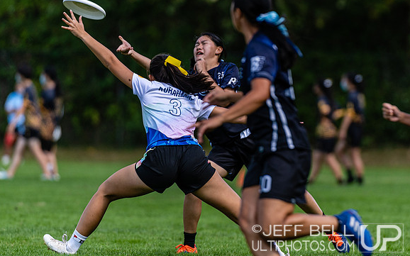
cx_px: 265
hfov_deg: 2.8
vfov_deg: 1.7
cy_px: 116
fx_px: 8401
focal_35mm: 752
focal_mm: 380
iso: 160
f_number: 4
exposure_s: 1/1250
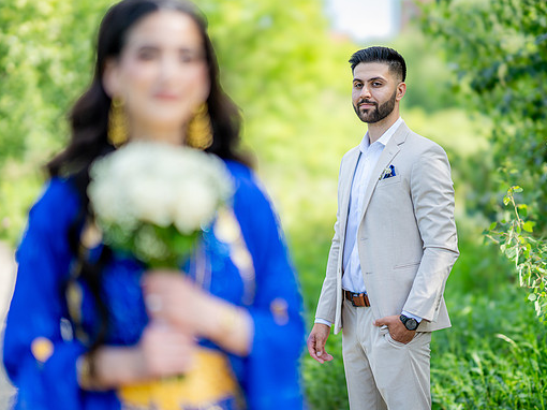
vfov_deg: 15.9
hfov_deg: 21.1
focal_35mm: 93
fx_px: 1469
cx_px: 286
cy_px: 206
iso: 100
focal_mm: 85
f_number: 1.4
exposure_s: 1/1250
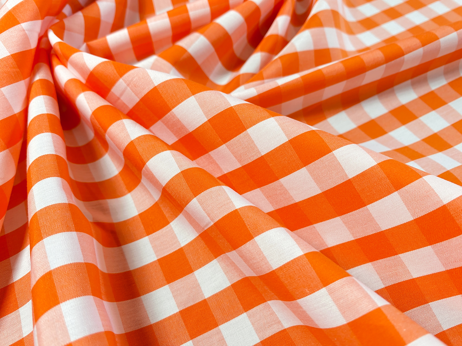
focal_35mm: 25
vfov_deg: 54.9
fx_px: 334
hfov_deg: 69.4
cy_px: 173
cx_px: 231
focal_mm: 4.25
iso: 64
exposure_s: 1/50
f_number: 1.8
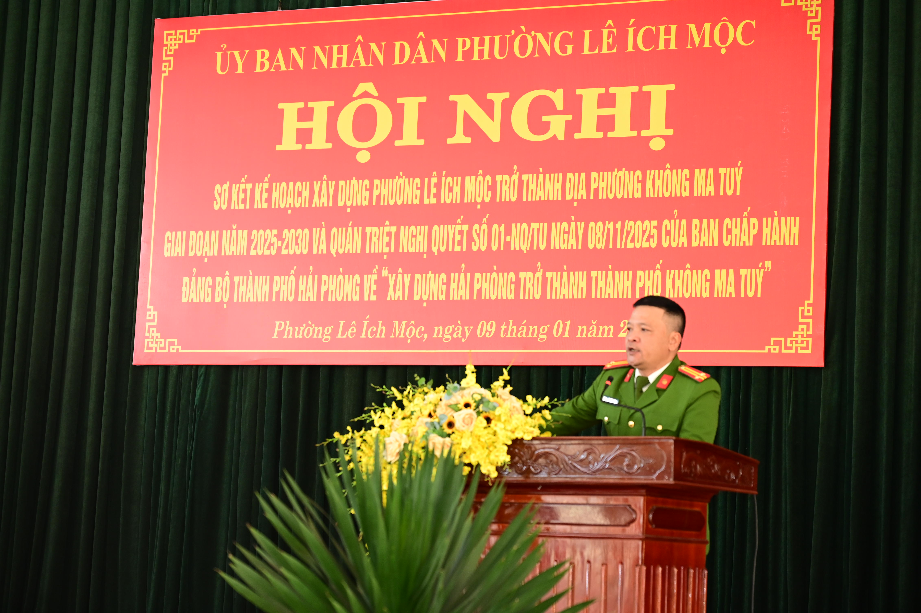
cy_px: 306
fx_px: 2123
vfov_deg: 16.4
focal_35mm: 83
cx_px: 460
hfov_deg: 24.5
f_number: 4
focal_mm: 83
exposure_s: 1/200
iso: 1600
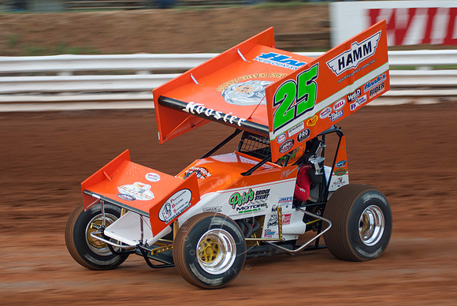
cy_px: 153
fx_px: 1525
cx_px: 228
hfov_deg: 17.0
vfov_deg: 11.4
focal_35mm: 120
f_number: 2.8
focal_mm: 80
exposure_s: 1/400
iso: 250
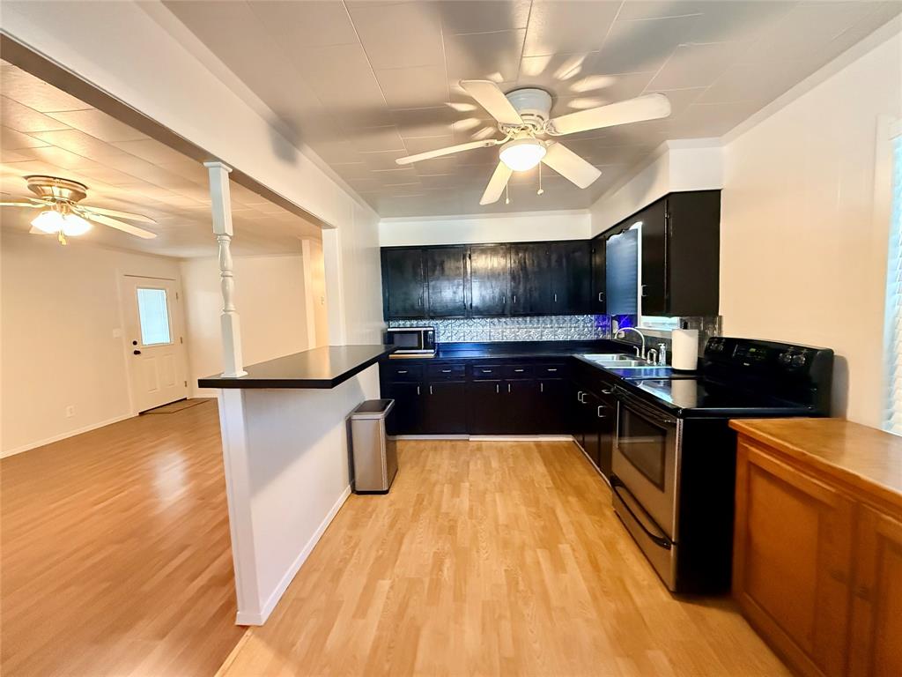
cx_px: 451
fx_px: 365
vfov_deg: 85.7
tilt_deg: -4.2
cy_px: 338
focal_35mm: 14
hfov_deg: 102.1
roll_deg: +1.5
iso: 1000
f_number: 2.2
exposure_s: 1/60
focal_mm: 2.22
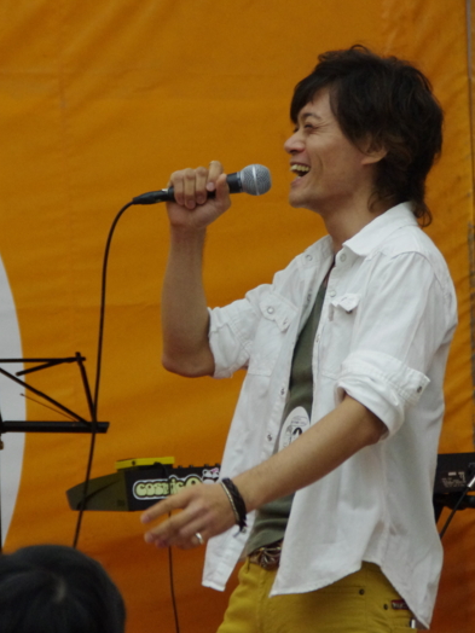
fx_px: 4757
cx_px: 262
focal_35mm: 260
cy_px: 312
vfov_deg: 7.6
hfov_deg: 5.7
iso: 1600
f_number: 5.6
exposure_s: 1/200
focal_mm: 118
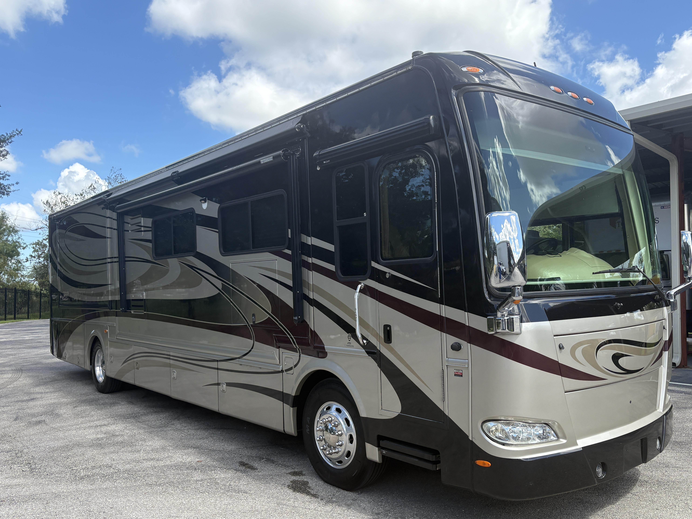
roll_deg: +0.6
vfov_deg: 48.2
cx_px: 381
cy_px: 272
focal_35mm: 29
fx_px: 580
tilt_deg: +0.8
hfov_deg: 61.5
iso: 64
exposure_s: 1/1953
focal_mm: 5.96
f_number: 1.6
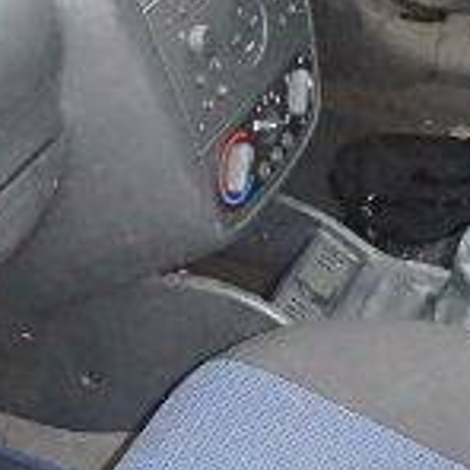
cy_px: 245
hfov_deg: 21.4
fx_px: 1229
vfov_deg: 21.7
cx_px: 365
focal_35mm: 80
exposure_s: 1/20
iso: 800
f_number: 3.5
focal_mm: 3.7
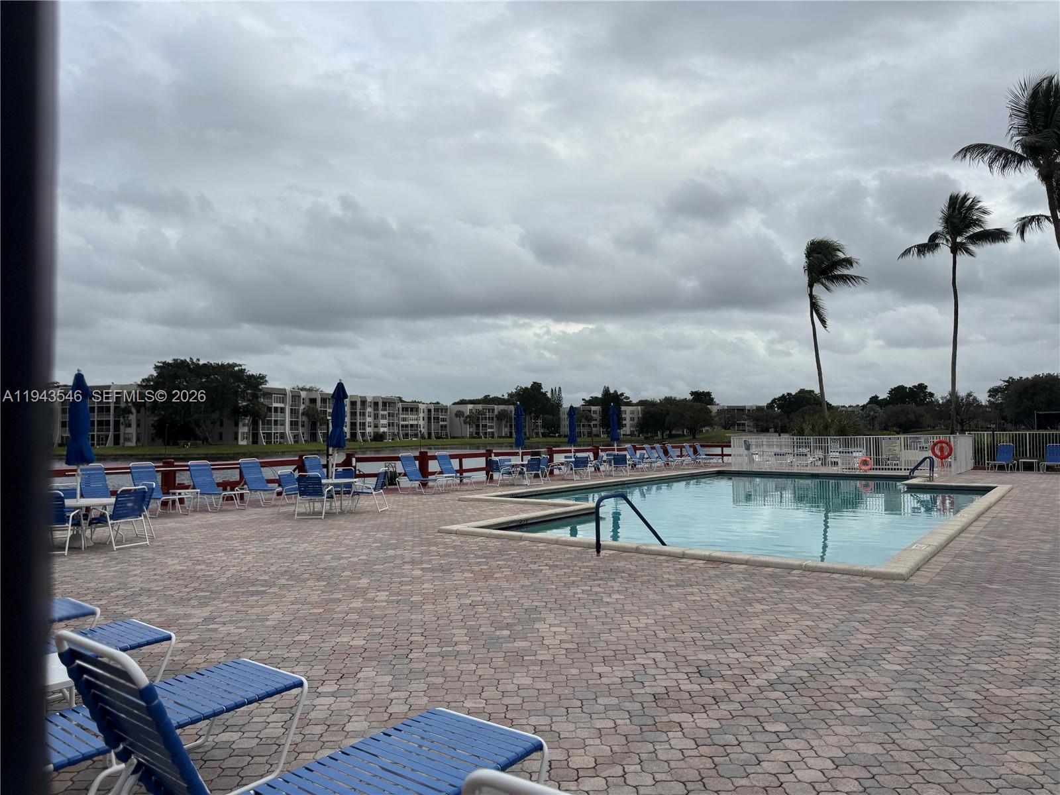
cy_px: 398
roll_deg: +0.4
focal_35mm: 24
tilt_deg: +1.6
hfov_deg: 71.6
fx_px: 735
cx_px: 530
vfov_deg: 56.8
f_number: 1.78
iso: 80
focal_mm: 6.76
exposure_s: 1/3802
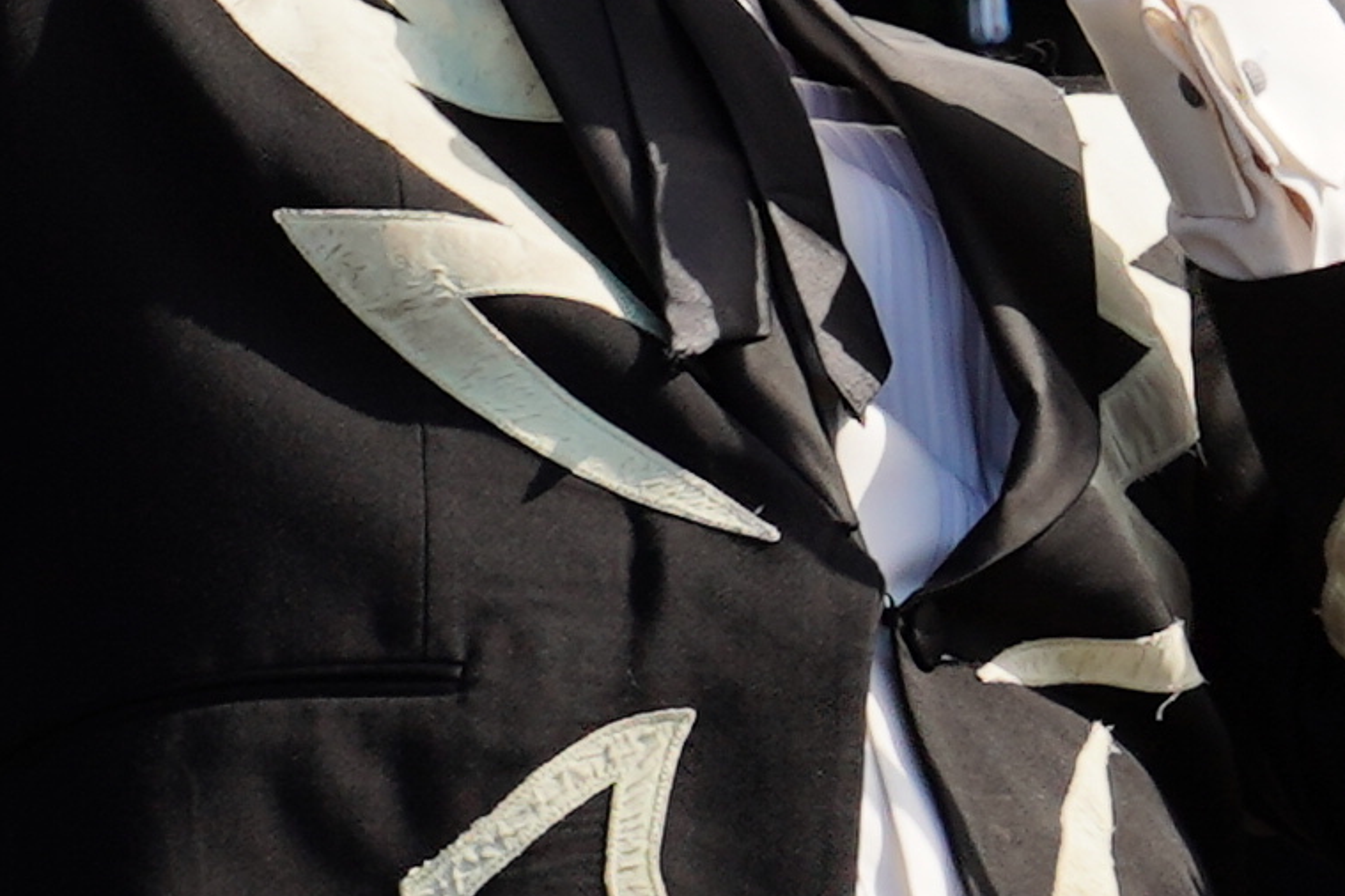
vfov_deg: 2.6
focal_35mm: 522
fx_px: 19501
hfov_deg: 4.0
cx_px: 762
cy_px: 367
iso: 100
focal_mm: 66
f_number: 8
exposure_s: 1/320
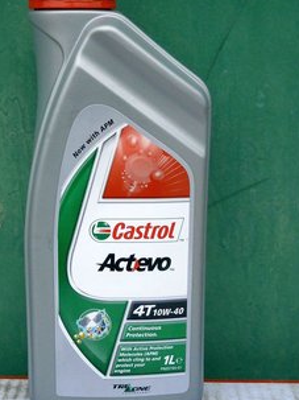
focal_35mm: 62
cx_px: 111
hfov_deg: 23.6
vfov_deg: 31.2
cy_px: 169
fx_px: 715
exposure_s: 1/250
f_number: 3.4
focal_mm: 8.3
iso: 320
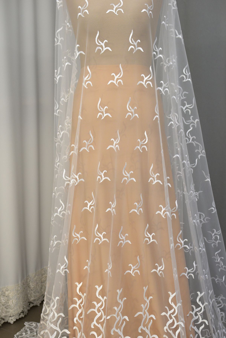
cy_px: 169
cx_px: 113
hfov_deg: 25.8
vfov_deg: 37.9
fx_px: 494
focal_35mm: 52
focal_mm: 35
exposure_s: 1/80
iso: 400
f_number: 4.5
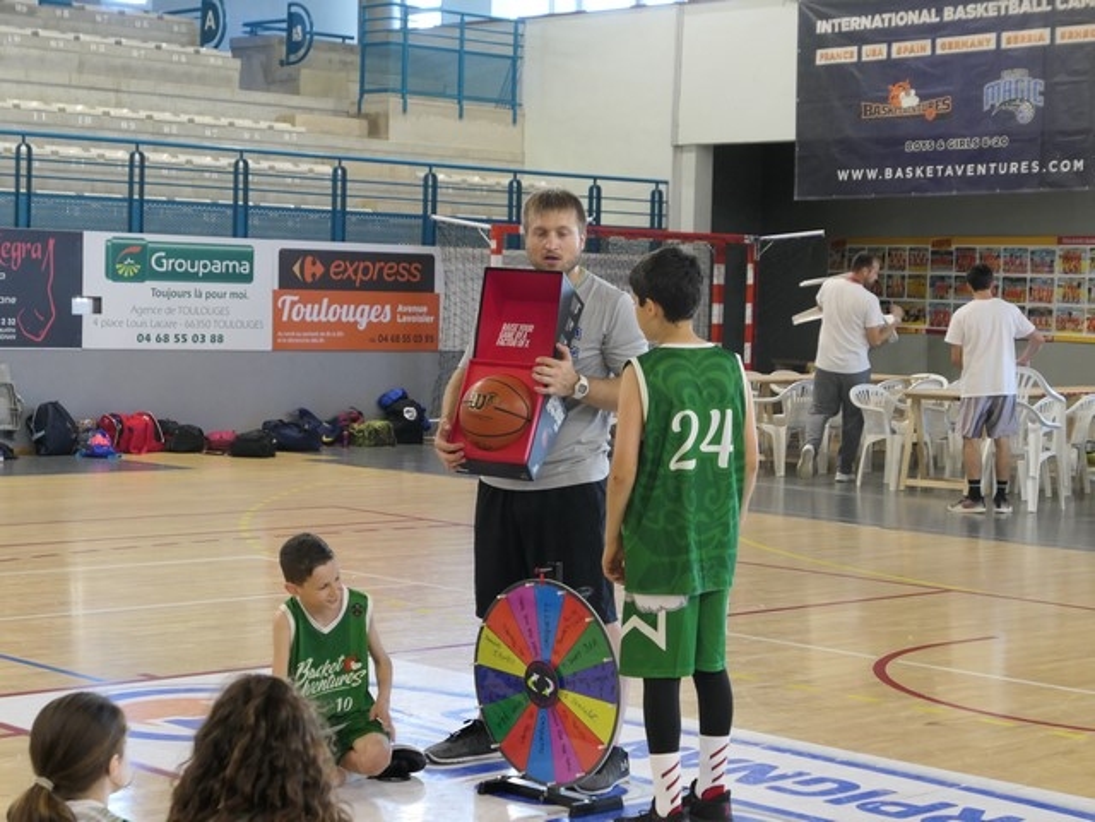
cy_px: 411
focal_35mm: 78
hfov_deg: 25.0
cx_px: 548
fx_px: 2467
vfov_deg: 18.9
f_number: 2.8
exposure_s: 1/125
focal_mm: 26.4
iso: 1000
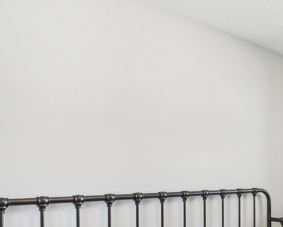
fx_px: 343
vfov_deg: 35.5
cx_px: 399
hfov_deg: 30.6
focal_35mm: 41
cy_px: 177
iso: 400
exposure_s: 1/3.33
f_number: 8
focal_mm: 14
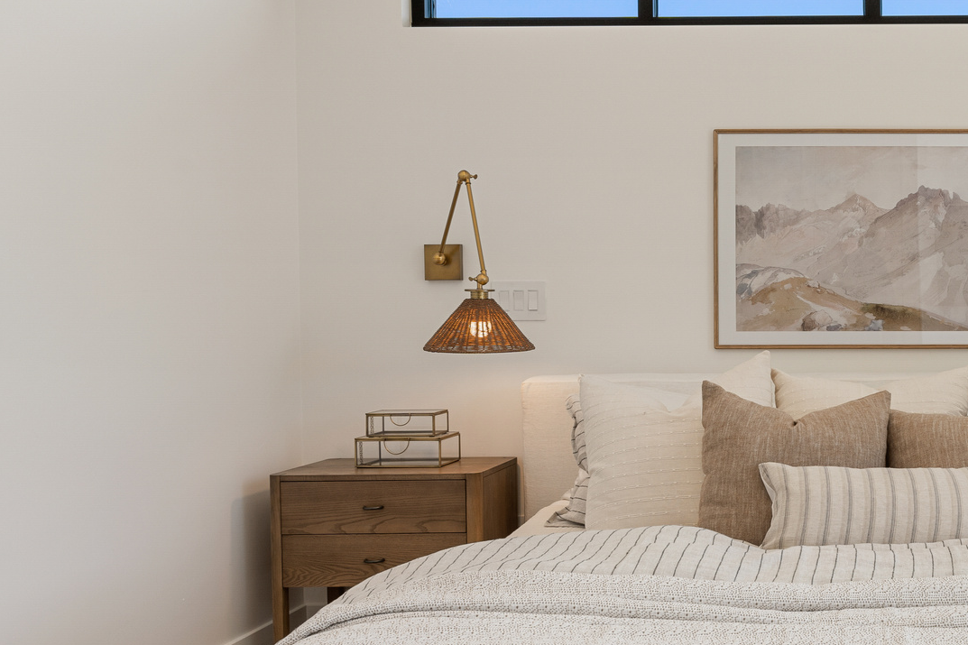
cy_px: 348
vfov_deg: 31.9
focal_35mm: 42
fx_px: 1129
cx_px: 864
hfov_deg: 42.7
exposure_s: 1/30
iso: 160
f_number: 8
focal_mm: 22
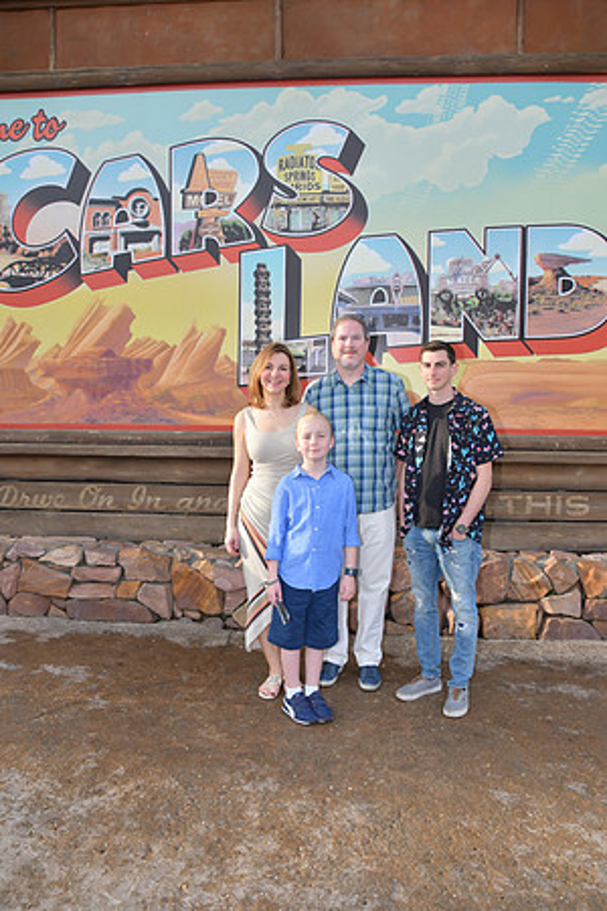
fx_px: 683
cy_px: 456
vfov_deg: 67.4
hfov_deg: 47.9
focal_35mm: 27
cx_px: 304
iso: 200
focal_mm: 18
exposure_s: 1/200
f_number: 7.1
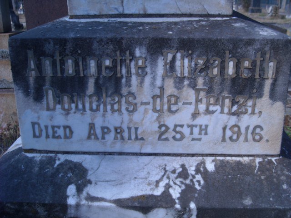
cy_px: 109
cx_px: 146
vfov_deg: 32.9
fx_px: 370
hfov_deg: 42.9
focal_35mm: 44
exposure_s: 1/201
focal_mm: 7.1
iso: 64
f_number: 6.1
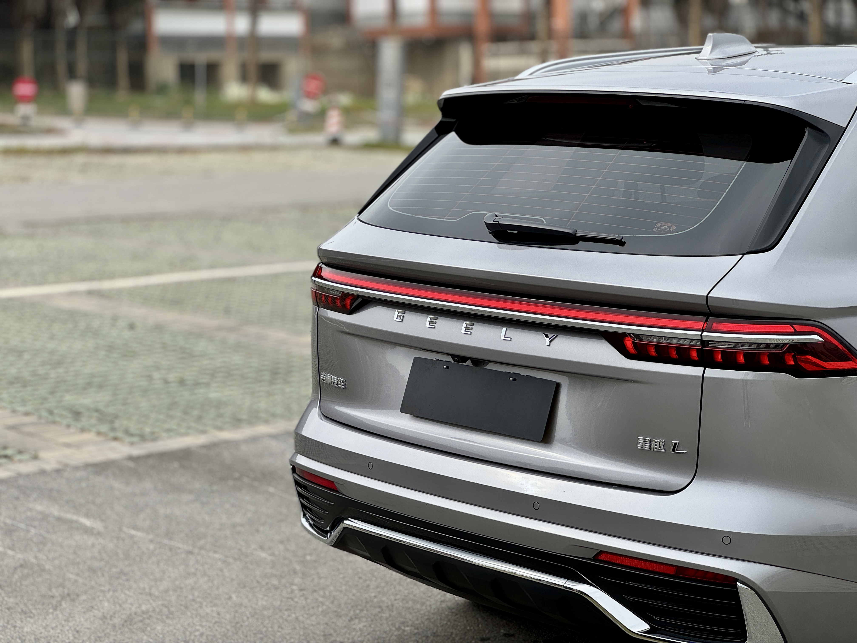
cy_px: 322
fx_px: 1906
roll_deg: +0.9
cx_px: 428
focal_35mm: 77
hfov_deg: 25.3
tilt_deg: -6.1
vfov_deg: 19.1
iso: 25
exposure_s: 1/314
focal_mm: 9
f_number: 2.8
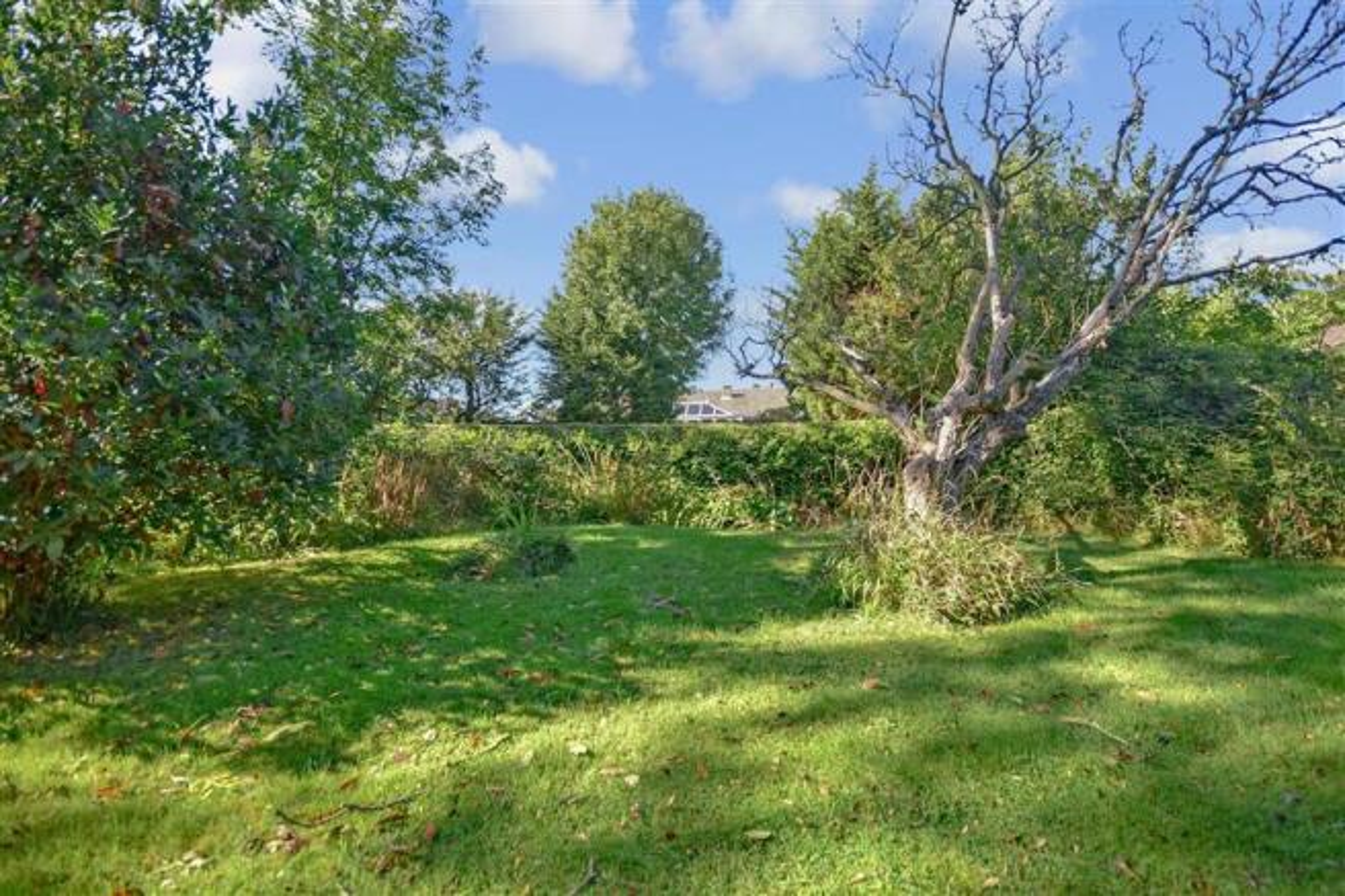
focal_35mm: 15
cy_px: 448
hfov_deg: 100.4
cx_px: 672
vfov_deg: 77.3
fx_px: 560
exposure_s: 1/125
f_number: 5.6
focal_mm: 10
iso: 200
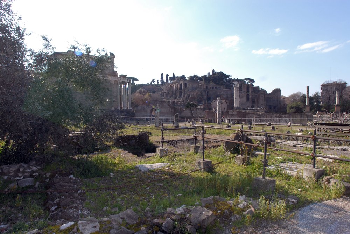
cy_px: 117
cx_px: 175
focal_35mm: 21
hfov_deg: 81.1
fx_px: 204
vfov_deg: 59.6
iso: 200
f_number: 7.1
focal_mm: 14
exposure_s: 1/250
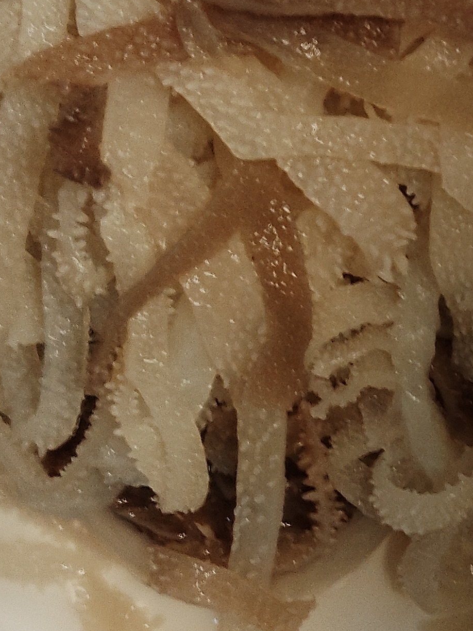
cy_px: 213
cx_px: 438
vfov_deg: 21.7
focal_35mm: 90
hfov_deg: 16.2
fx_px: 1640
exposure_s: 1/50
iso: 3600
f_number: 1.8
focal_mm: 4.05
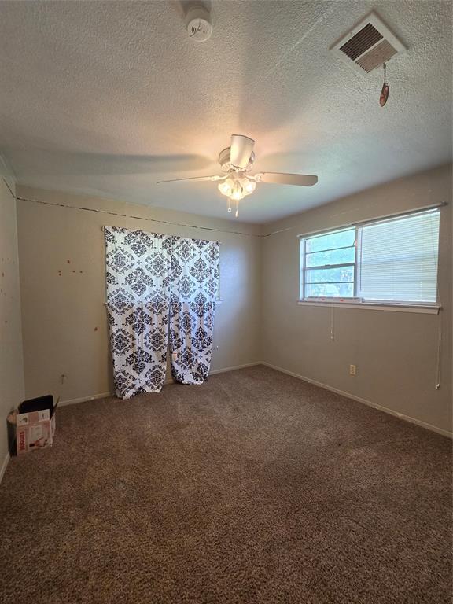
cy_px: 302
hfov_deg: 89.9
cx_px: 226
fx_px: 227
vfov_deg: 106.2
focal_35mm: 13
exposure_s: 1/120
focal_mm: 2.2
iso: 320
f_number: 2.2
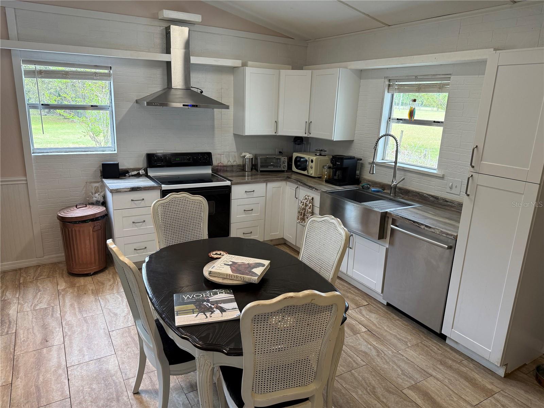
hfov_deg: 71.6
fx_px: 377
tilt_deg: -14.9
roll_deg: -2.5
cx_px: 272
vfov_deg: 56.8
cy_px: 204
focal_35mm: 24
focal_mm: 6.76
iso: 125
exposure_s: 1/125
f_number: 1.78
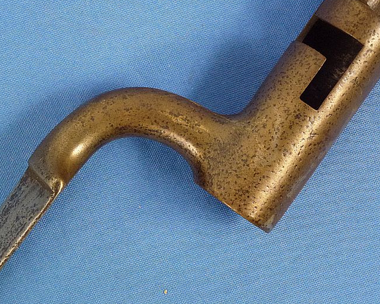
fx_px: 1035
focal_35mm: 92
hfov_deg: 20.8
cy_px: 131
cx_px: 205
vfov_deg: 16.7
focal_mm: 13.6
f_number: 4.7
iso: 400
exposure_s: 1/80
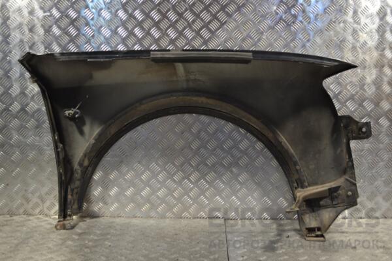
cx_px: 196
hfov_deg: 41.1
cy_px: 130
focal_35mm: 48
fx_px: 523
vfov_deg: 28.1
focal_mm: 32
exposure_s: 1/30
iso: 180
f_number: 4.8
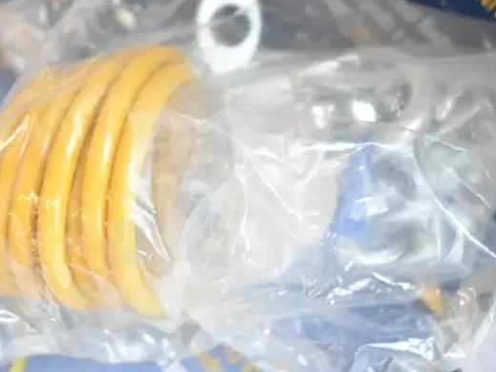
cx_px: 215
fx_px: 917
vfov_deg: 22.9
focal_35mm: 64
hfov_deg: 30.2
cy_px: 188
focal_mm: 38
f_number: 4.8
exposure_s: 1/60
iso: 1800
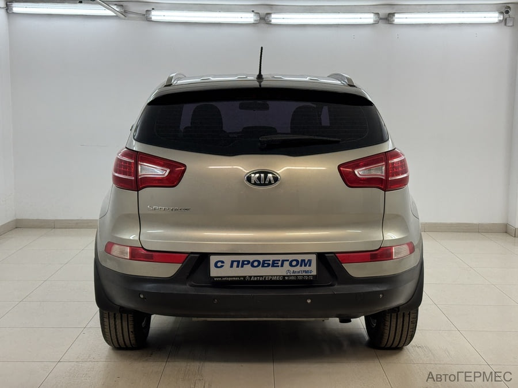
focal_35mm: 48
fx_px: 718
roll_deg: -1.4
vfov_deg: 30.3
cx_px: 259
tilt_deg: -9.0
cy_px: 194
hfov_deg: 39.7
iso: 80
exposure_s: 1/100
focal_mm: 6.76
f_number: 1.78
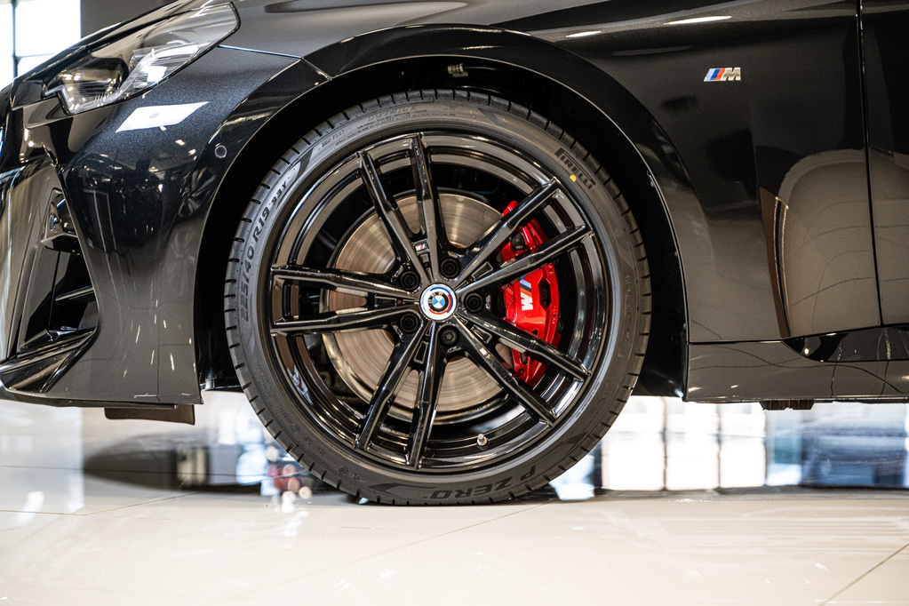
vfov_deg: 18.2
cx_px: 454
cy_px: 303
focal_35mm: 75
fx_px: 1894
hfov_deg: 27.0
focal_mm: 75
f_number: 2.8
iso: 800
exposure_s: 1/160
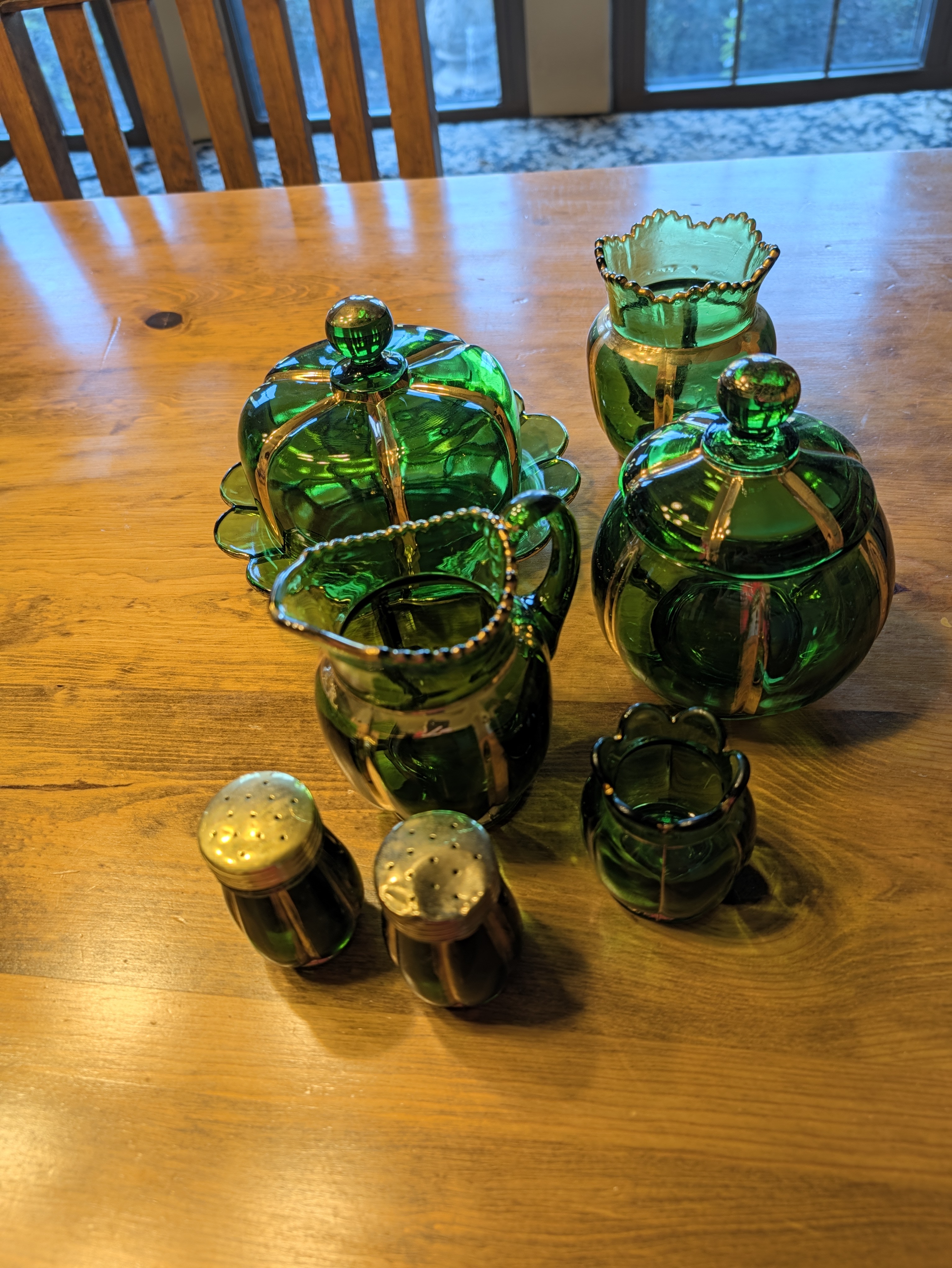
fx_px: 879
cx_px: 476
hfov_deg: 56.9
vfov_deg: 71.6
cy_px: 634
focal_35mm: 24
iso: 24
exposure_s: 1/171
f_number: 1.68
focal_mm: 6.9
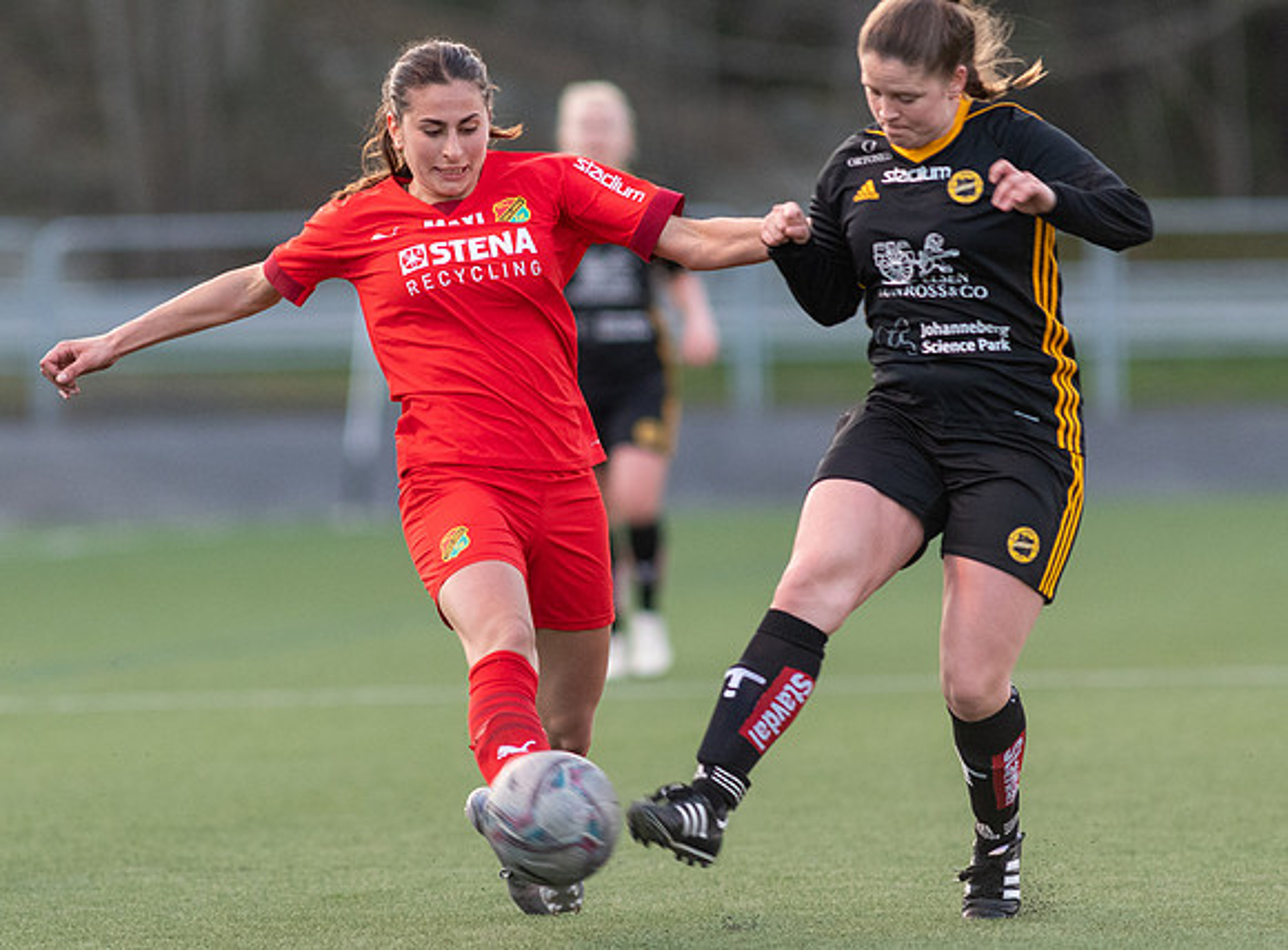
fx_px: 20687
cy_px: 551
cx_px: 460
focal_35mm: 559
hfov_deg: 3.6
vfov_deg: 2.6
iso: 1600
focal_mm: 300
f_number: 3.2
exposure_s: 1/800
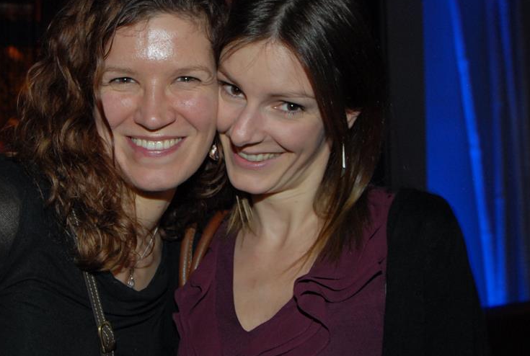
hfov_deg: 35.1
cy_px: 176
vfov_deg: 24.3
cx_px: 164
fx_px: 826
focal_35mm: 56
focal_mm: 24
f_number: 5.6
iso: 400
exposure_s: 1/3
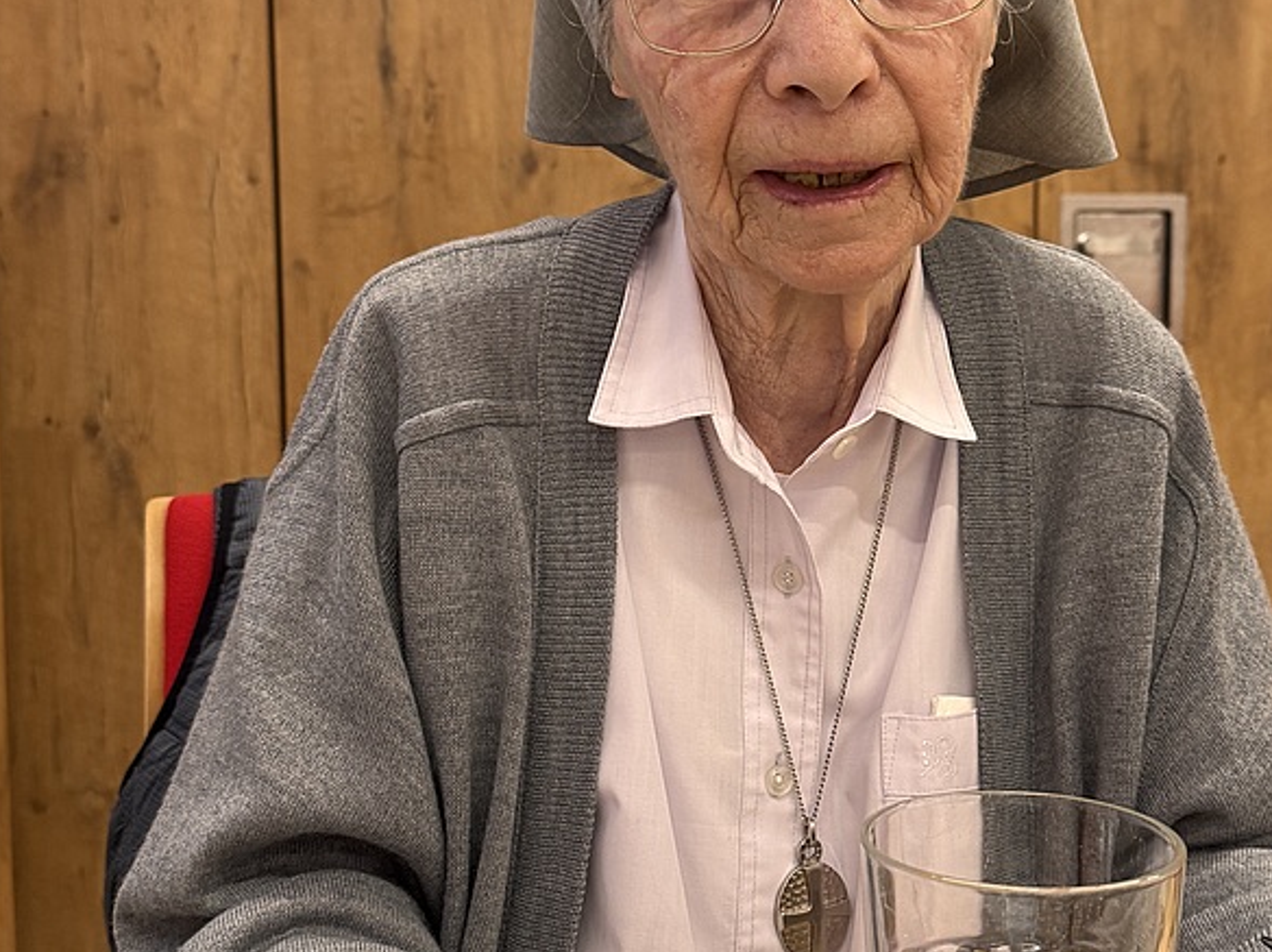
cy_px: 303
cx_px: 786
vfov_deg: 38.1
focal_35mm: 37
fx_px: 1358
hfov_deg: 49.7
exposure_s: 1/100
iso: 200
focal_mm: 6.76
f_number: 1.78
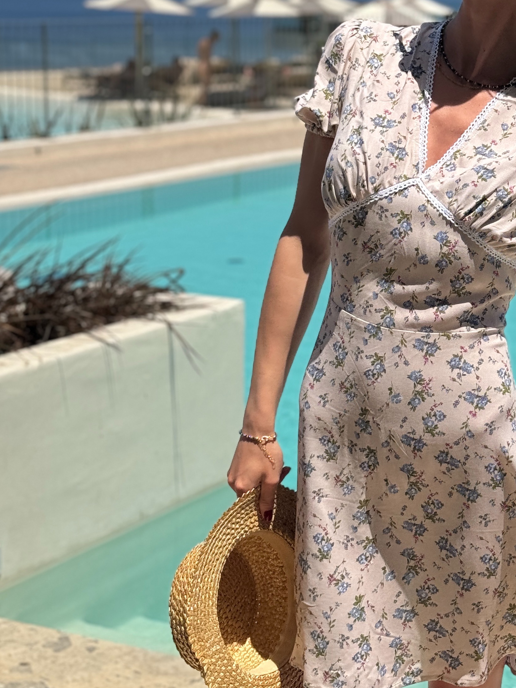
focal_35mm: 88
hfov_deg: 16.5
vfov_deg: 22.2
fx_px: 1749
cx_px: 471
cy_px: 265
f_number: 1.78
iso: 64
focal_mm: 6.76
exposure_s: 1/9009
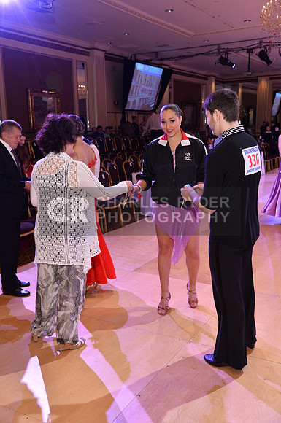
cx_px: 140
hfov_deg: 35.0
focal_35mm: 38
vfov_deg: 50.8
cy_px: 212
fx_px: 446
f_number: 5.6
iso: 1600
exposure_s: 1/250
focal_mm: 38
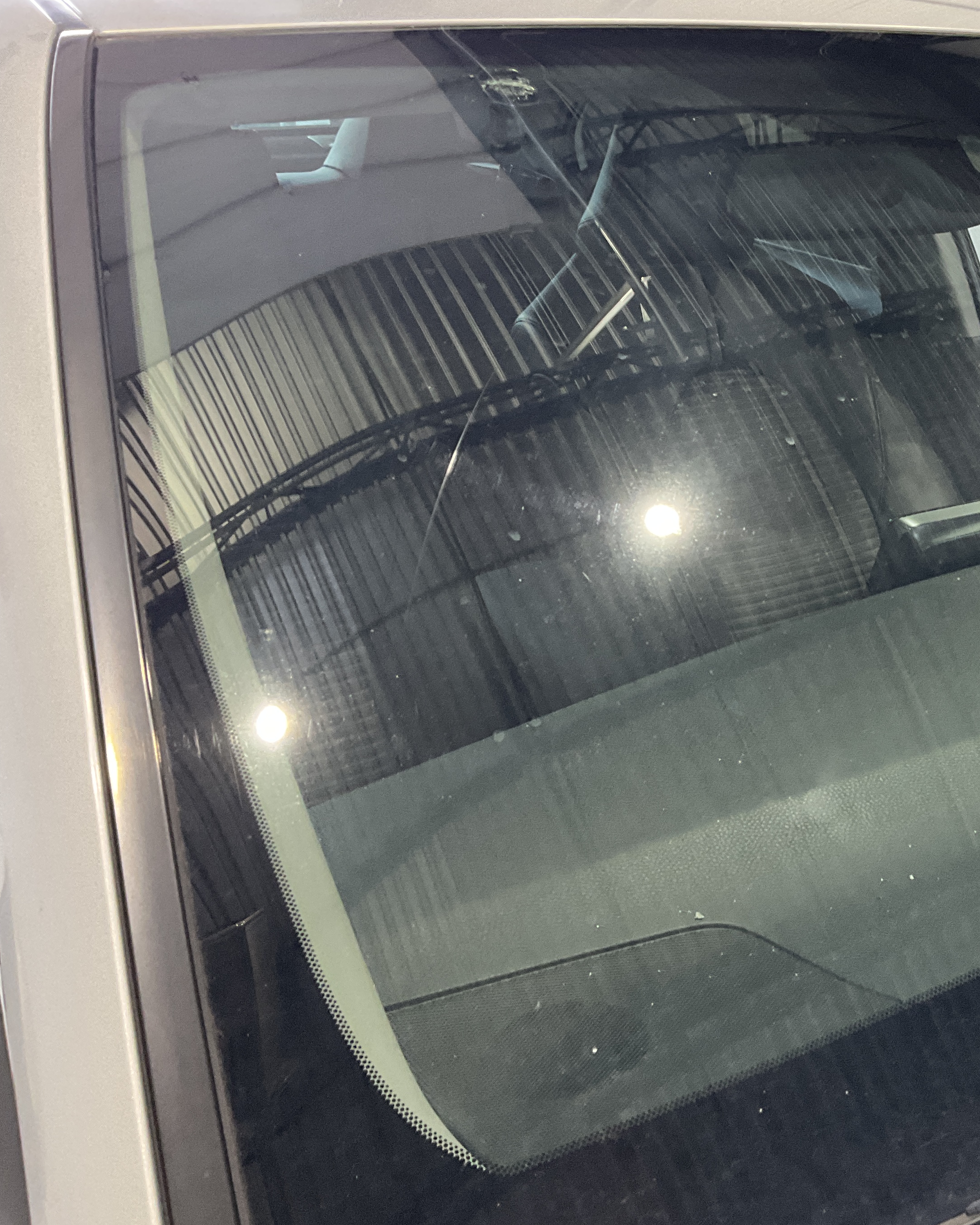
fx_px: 1523
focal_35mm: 42
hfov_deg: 33.6
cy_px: 559
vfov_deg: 43.8
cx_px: 895
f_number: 1.8
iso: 125
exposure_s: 1/60
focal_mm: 3
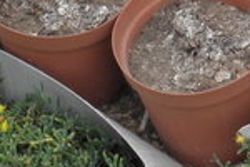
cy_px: -272
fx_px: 1000
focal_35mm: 144
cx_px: 185
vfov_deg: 8.5
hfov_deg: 14.2
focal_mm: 4.6
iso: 64
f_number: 5.6
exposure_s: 1/60
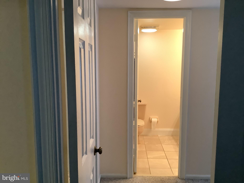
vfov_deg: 45.4
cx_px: 122
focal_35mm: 31
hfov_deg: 58.4
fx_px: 219
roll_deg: +0.3
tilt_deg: -8.7
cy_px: 92
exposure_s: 1/60
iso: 200
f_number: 2.4
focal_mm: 3.3
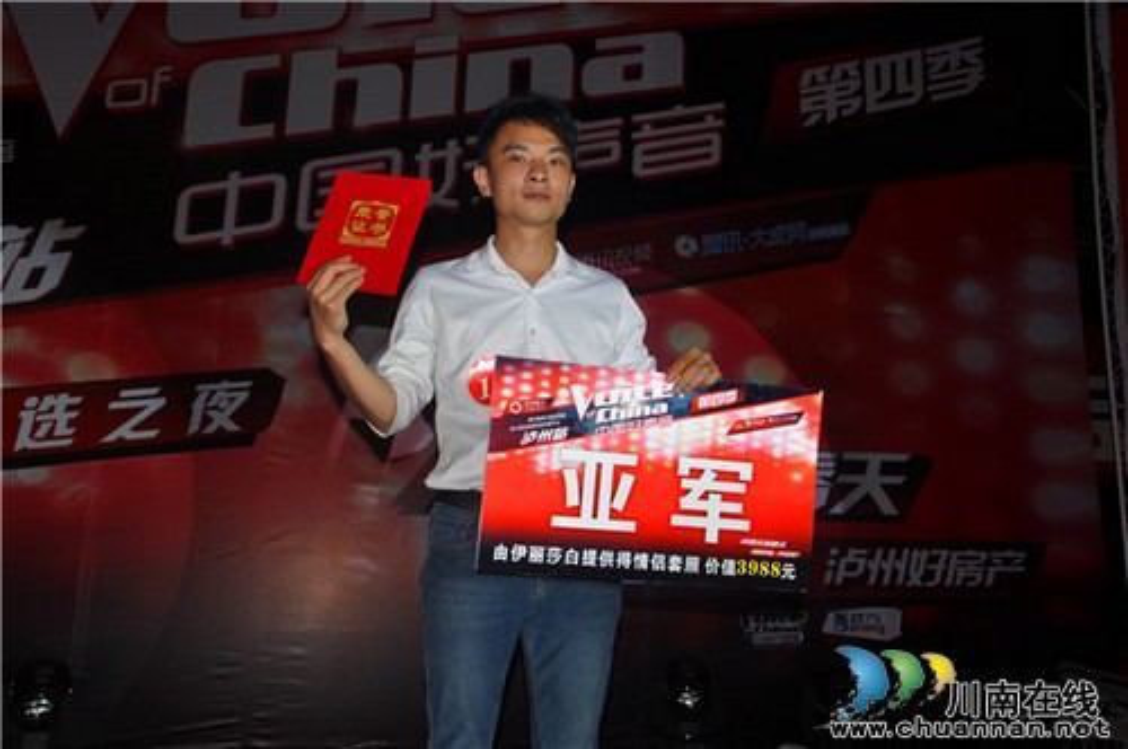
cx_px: 564
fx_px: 1220
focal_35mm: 39
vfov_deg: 34.1
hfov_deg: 49.6
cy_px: 374
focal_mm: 26
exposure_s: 1/30
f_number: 4
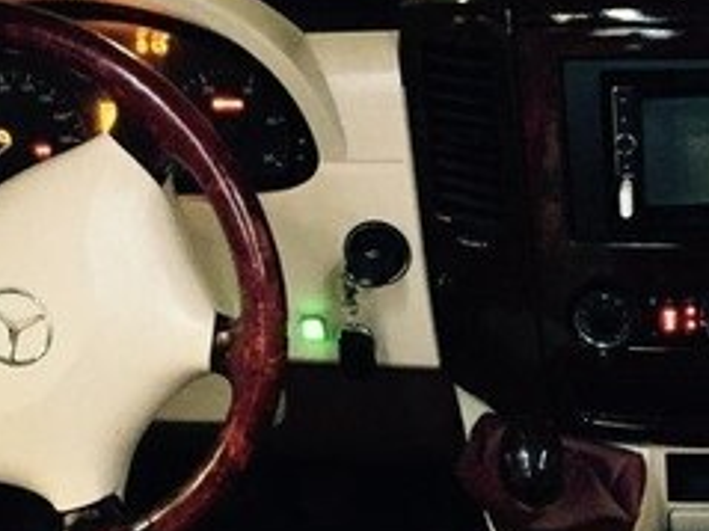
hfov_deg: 23.6
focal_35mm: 80
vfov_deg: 17.7
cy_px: 595
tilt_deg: -48.9
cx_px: 670
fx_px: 1638
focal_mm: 4.15
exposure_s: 1/15
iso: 500
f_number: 2.2
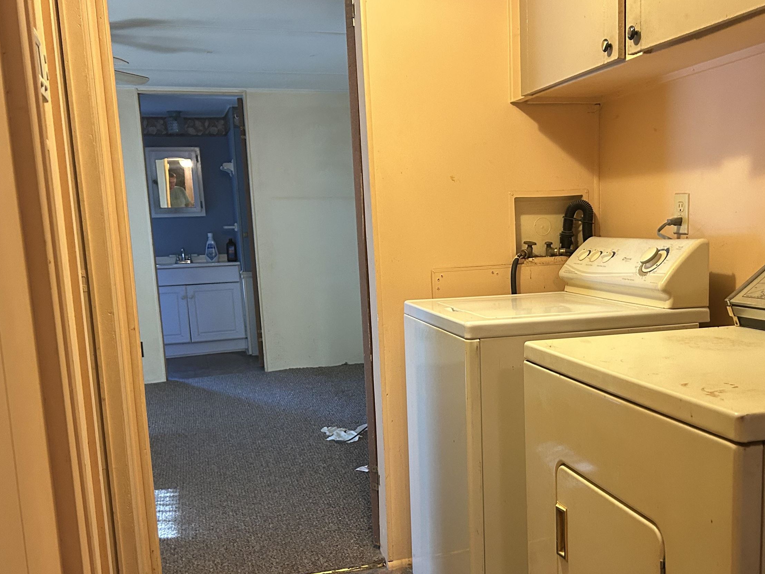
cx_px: 469
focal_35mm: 36
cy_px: 350
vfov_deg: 39.5
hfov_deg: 50.9
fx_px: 796
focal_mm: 5.7
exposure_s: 1/60
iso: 320
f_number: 1.5
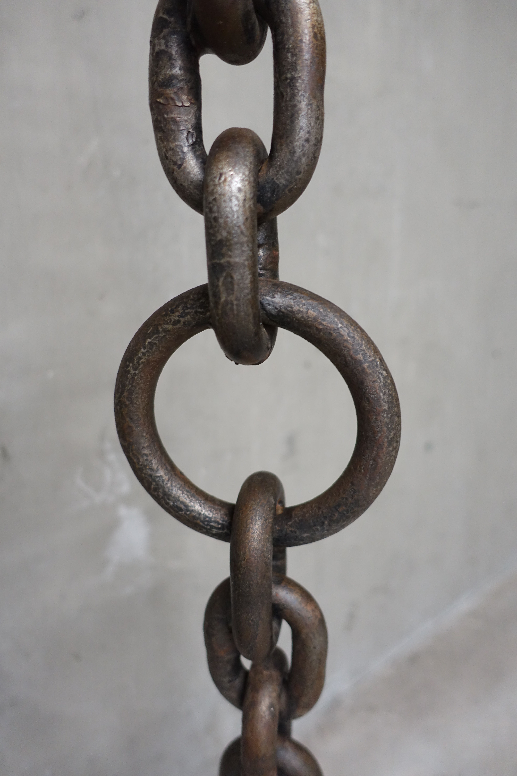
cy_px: 388
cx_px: 258
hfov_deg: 53.1
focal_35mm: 24
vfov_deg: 73.7
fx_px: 517
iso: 500
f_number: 1.8
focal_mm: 8.8
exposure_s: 1/30
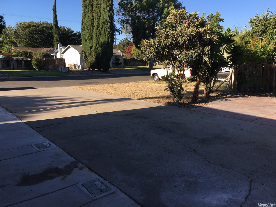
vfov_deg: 48.2
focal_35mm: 29
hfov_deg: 61.7
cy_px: 104
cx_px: 138
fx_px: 231
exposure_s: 1/718
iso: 25
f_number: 2.2
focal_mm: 4.15
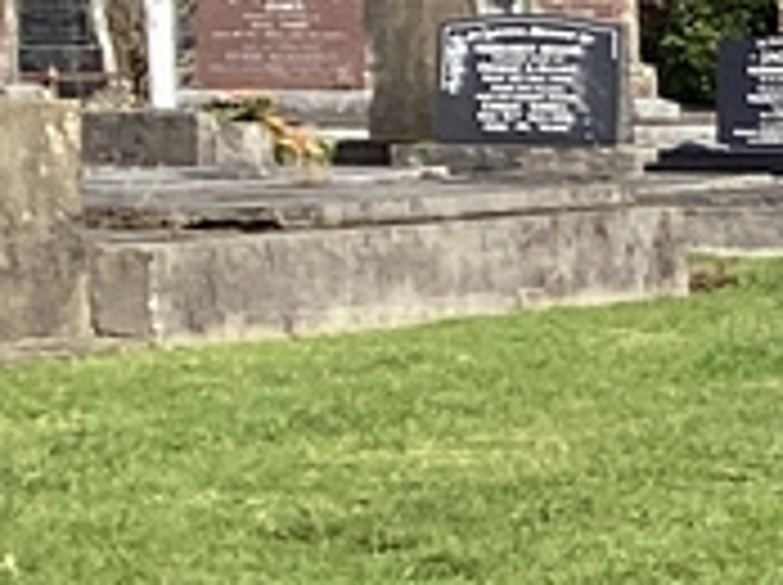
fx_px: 4834
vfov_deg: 6.9
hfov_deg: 7.7
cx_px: 2588
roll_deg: -0.1
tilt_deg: -7.9
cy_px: 792
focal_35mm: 214
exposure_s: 1/981
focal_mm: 3.3
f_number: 2.4
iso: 25
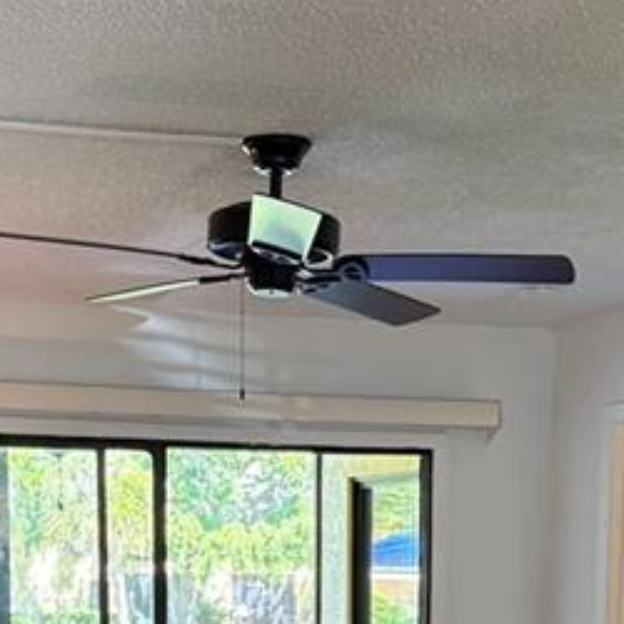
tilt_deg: -8.1
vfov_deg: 15.9
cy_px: 894
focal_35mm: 102
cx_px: 290
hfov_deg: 17.1
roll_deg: -0.7
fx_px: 2080
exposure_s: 1/60
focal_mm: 6.76
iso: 250
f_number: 1.78
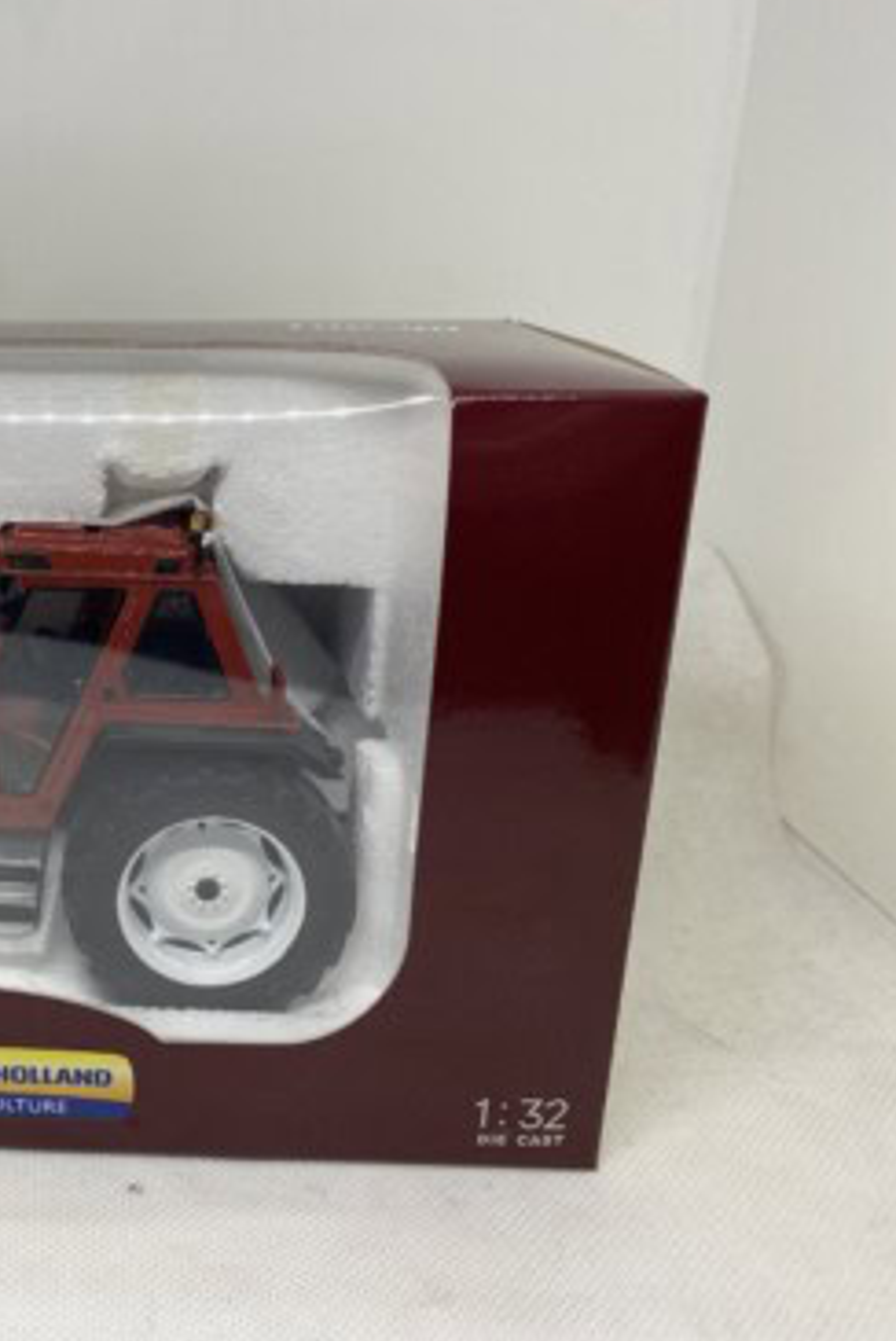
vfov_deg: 51.8
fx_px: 1379
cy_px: 659
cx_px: 0
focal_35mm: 37
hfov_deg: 33.0
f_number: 1.8
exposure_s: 1/122
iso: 50
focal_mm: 4.2
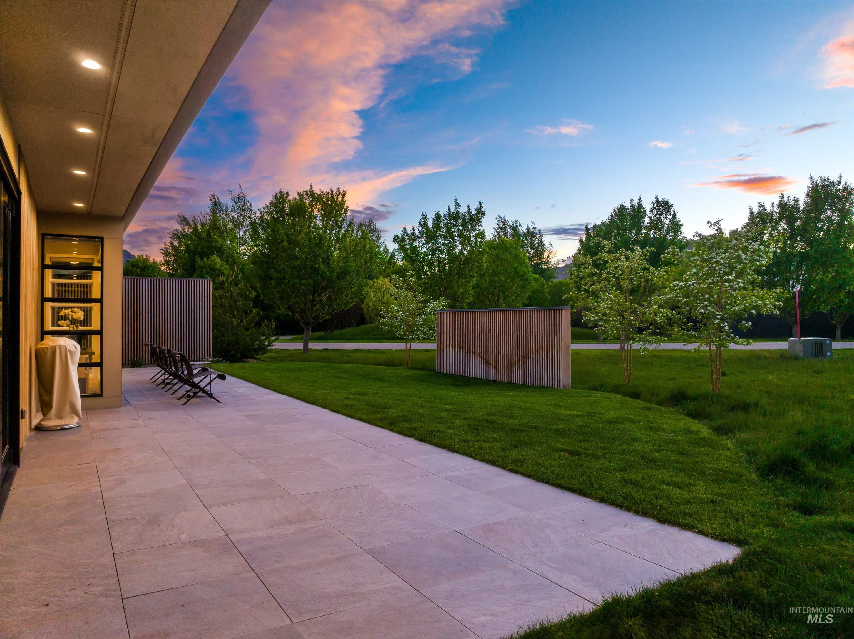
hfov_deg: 71.6
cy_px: 320
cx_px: 427
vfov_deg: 56.8
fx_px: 592
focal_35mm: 24
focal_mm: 12.29
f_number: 2.8
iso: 100
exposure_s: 1/100
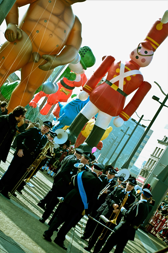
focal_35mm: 75
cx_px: 84
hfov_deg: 18.1
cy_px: 126
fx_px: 526
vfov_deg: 27.0
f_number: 9
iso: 200
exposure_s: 1/320
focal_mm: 50
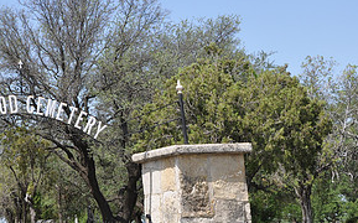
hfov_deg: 22.2
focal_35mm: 92
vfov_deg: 14.2
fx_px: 897
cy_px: 125
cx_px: 51
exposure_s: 1/250
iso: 200
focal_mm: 30
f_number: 8
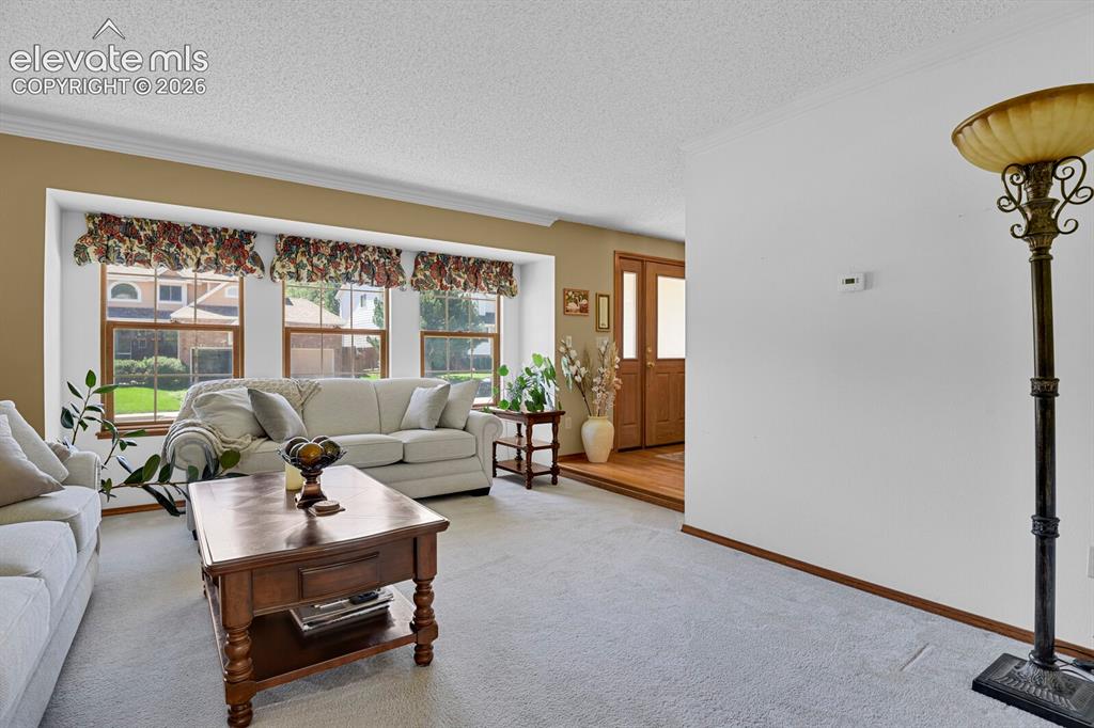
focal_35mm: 17
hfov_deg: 93.3
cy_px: 364
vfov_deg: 70.4
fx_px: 516
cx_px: 547
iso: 250
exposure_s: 1/1.67
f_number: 6.3
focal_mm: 17
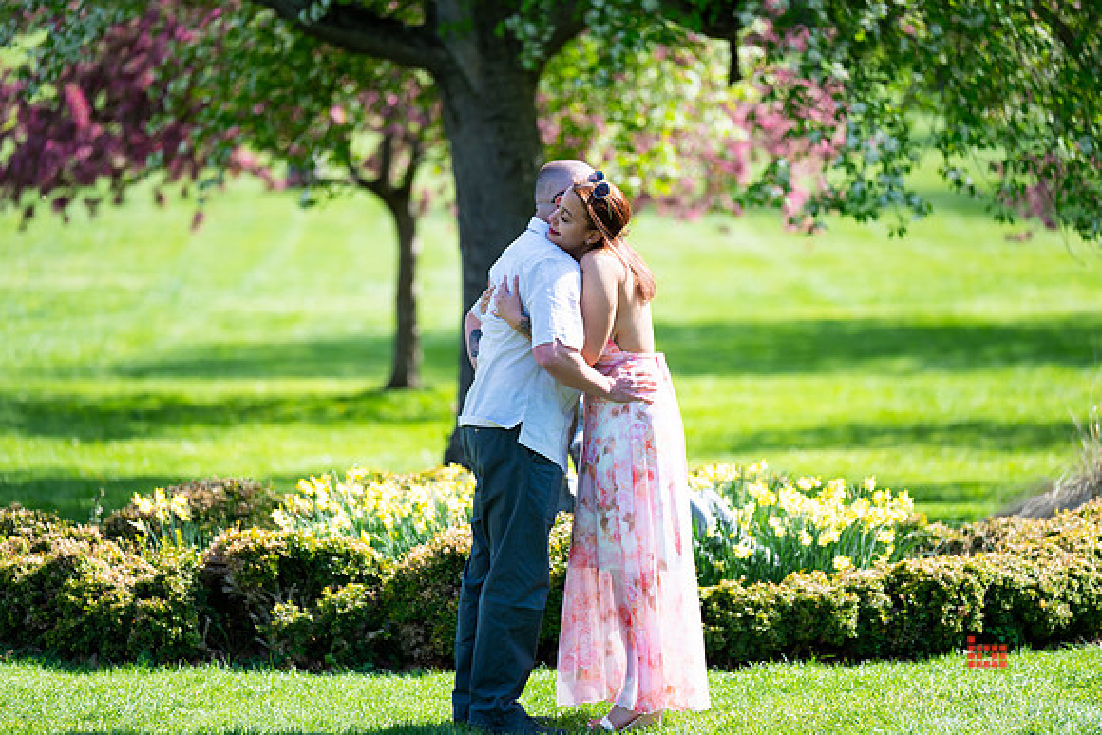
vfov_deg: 6.3
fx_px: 6637
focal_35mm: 217
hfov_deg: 9.5
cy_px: 349
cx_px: 553
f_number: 3.2
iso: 200
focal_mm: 200
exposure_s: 1/2500
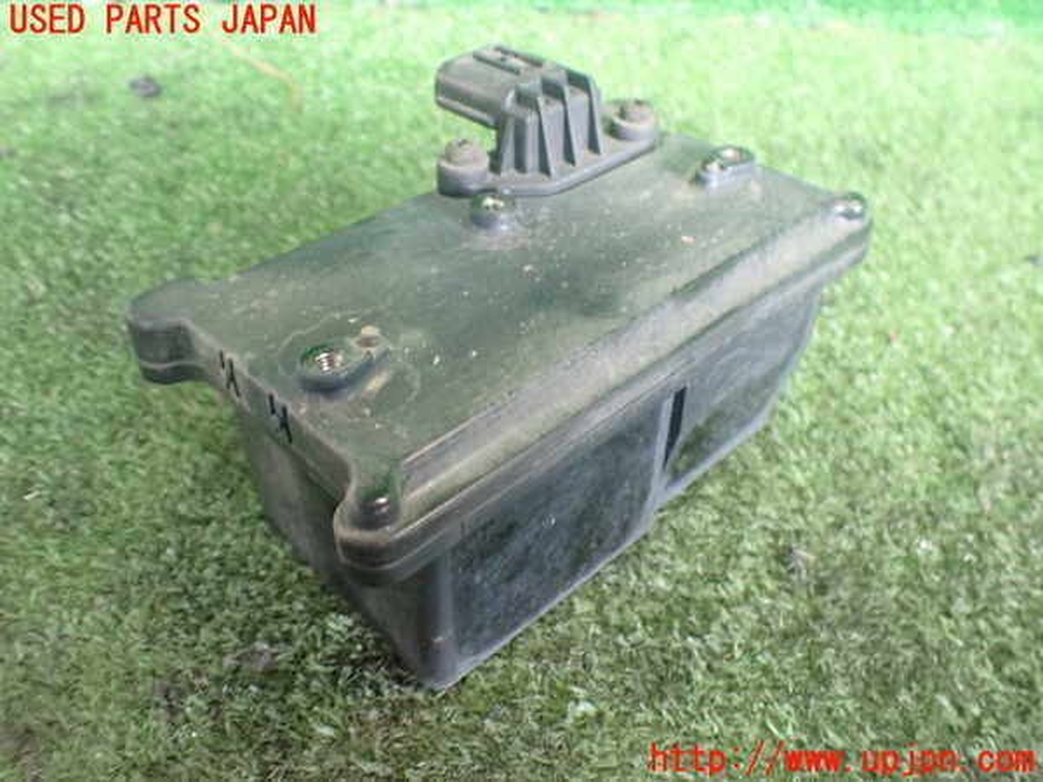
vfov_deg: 46.8
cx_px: 522
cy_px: 391
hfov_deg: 60.0
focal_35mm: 30
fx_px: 904
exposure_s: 1/50
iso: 800
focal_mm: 5.4
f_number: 2.3
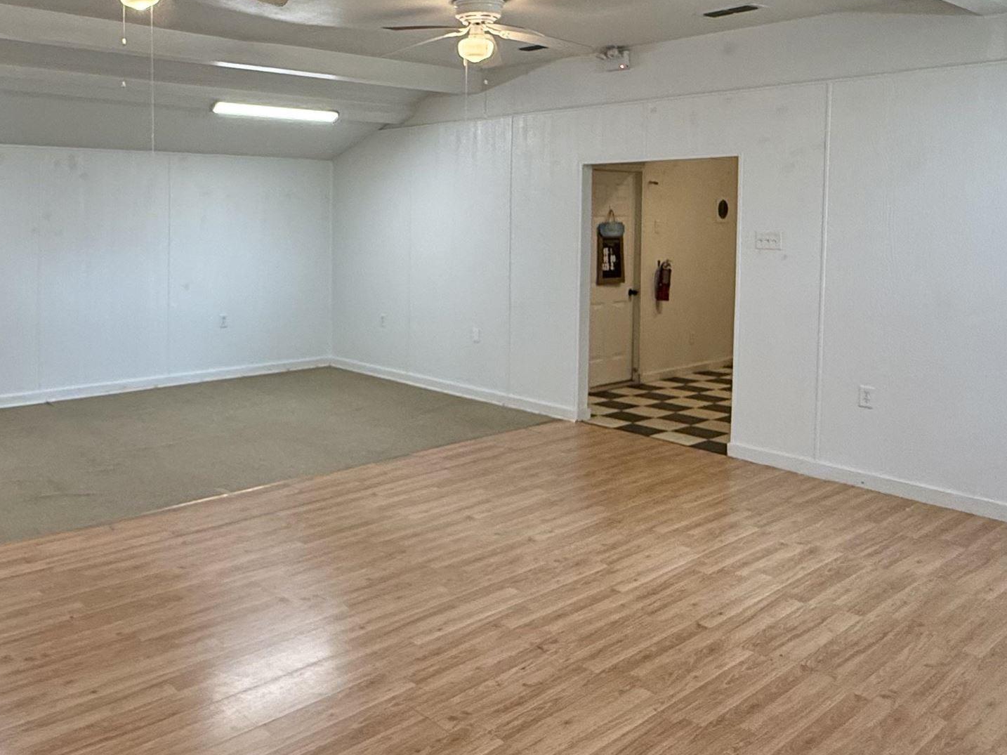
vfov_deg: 46.0
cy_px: 243
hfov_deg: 58.3
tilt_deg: -0.7
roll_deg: +0.2
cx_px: 315
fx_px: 873
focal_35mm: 30
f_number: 2.2
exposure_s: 1/120
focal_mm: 2.22
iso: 250
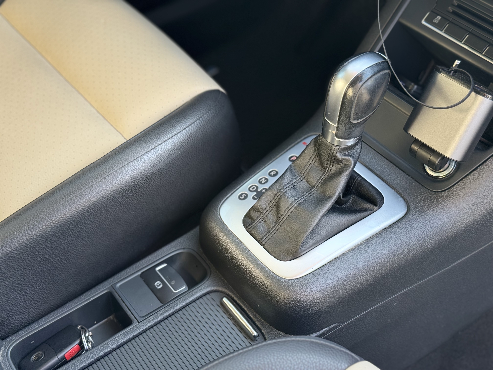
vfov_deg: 30.3
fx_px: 684
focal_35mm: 48
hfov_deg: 39.7
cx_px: 246
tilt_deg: -43.9
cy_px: 185
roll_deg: +3.2
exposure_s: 1/121
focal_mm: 6.76
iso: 80
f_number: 1.78
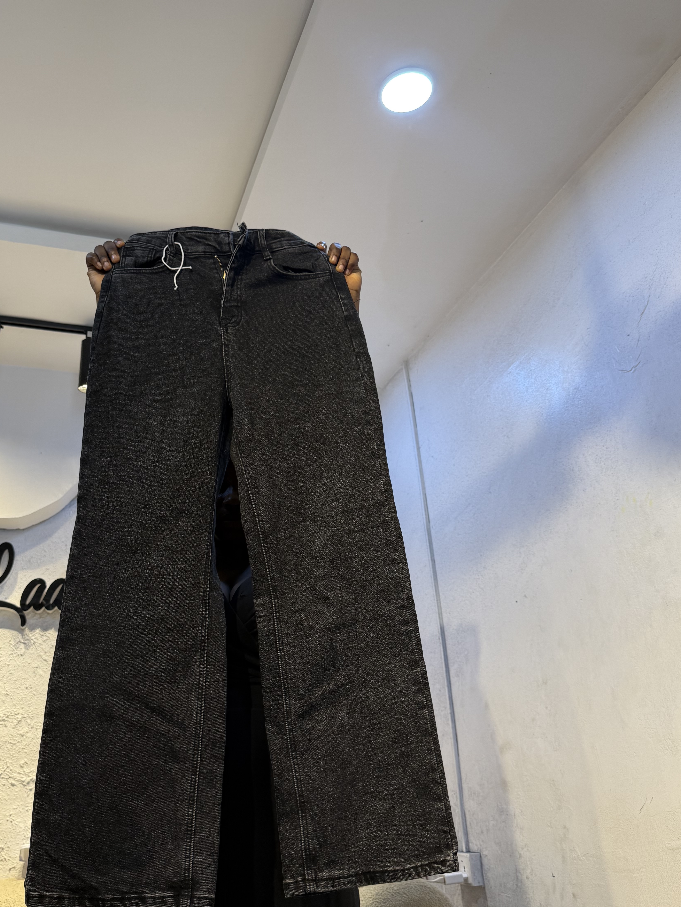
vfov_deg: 58.3
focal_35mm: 31
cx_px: 261
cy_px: 473
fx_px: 813
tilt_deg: +21.9
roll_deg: +2.0
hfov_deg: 45.1
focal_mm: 6.76
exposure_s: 1/100
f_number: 1.78
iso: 64
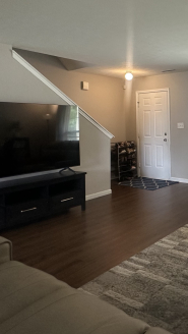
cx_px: 212
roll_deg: +1.2
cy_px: 124
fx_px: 274
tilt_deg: +0.0
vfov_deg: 61.7
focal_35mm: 31
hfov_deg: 32.7
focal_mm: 2.22
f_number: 2.2
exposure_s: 1/60
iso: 200
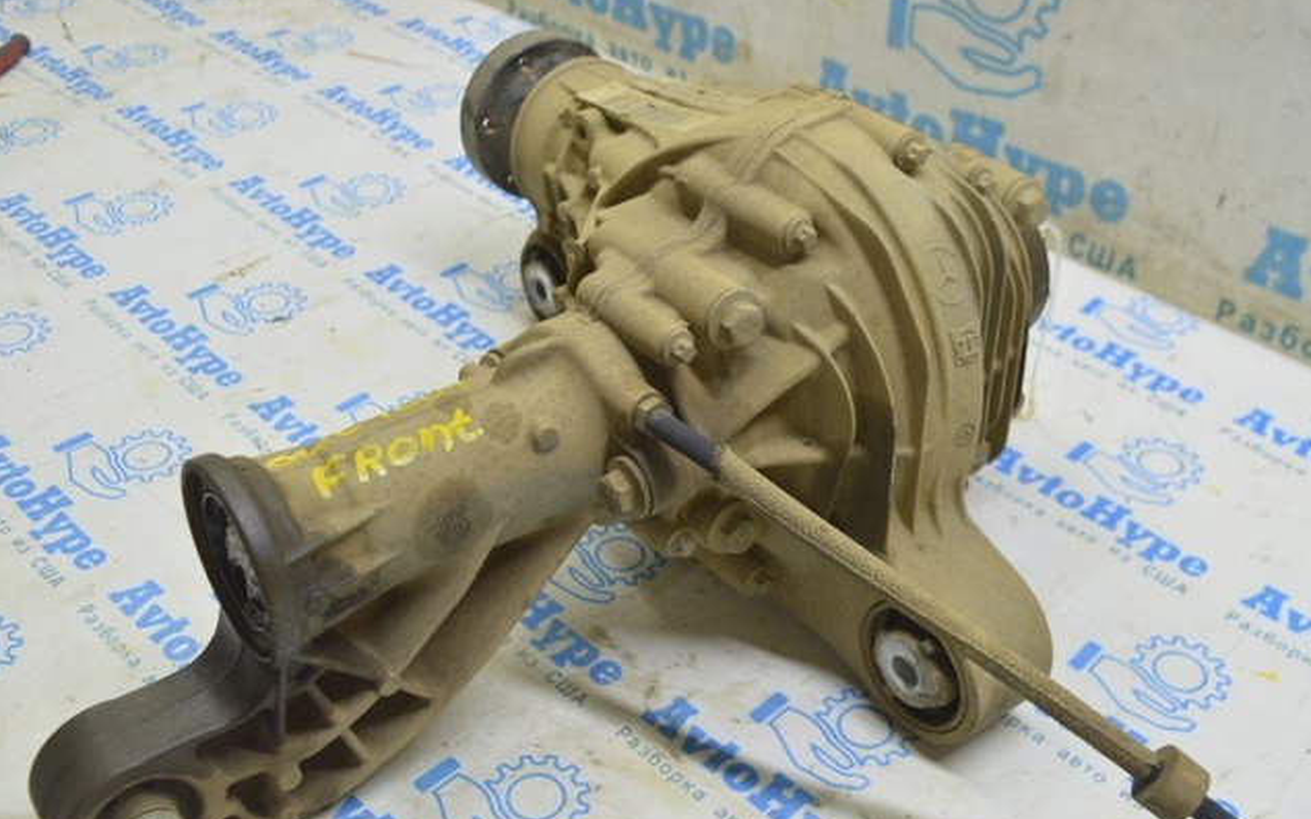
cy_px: 412
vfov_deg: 32.0
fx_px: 1429
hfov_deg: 49.3
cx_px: 654
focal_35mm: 40
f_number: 5.6
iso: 400
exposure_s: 1/20
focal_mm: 26
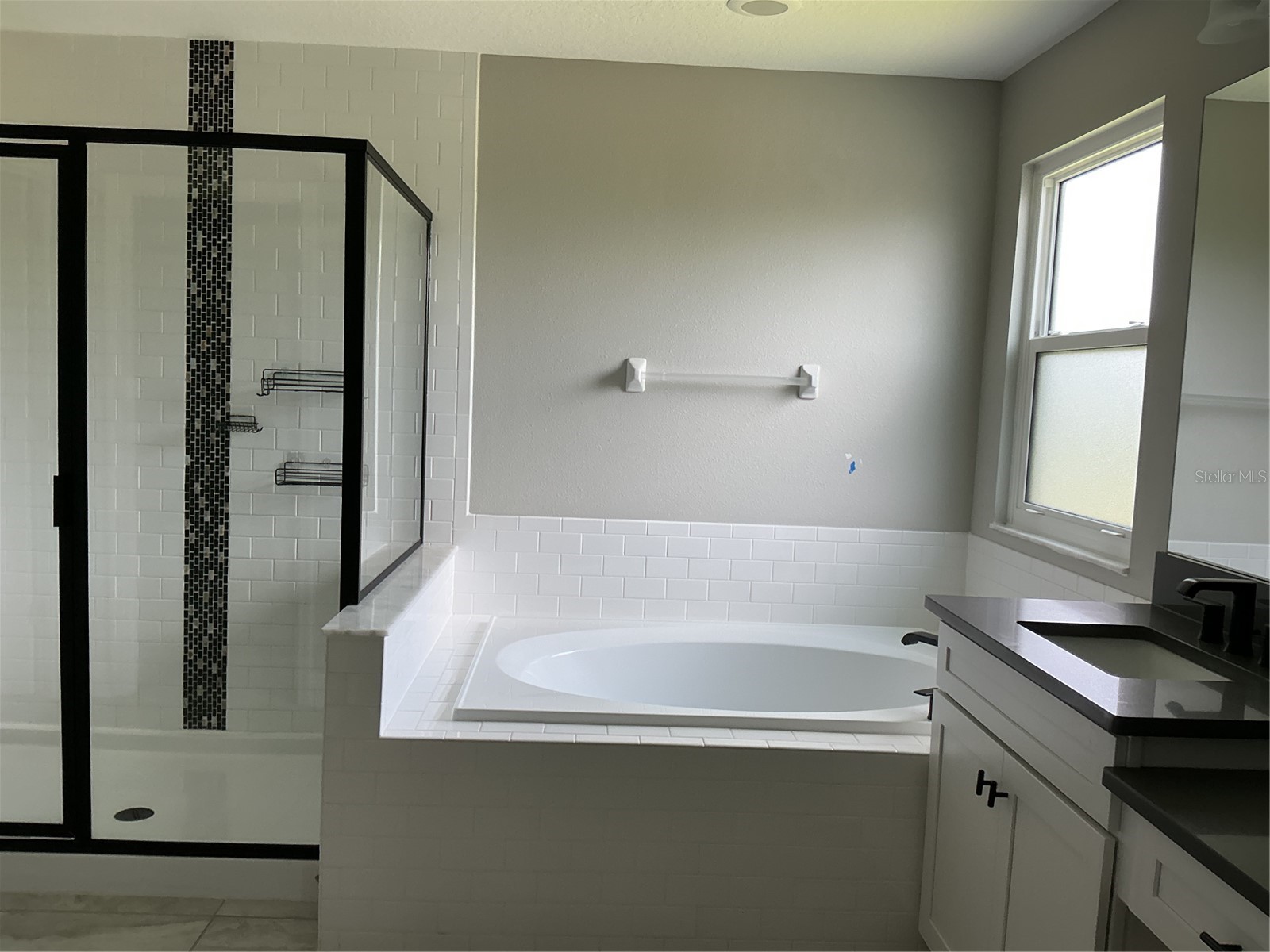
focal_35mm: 29
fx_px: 1064
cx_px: 635
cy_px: 476
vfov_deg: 48.2
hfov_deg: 61.7
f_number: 1.8
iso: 40
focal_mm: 3
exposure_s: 1/60
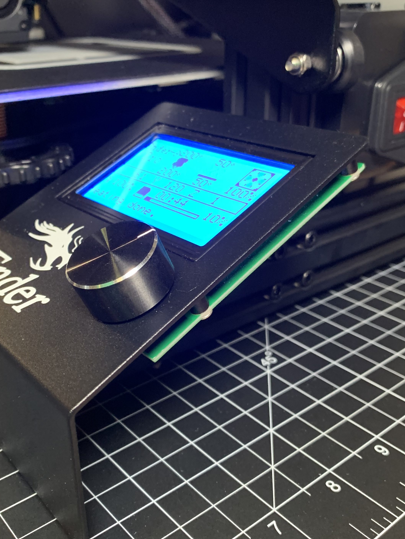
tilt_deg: -25.7
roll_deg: +1.2
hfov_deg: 38.6
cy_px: 279
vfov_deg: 50.1
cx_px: 182
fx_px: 577
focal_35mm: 37
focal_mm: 4.25
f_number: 1.8
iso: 320
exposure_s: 1/25
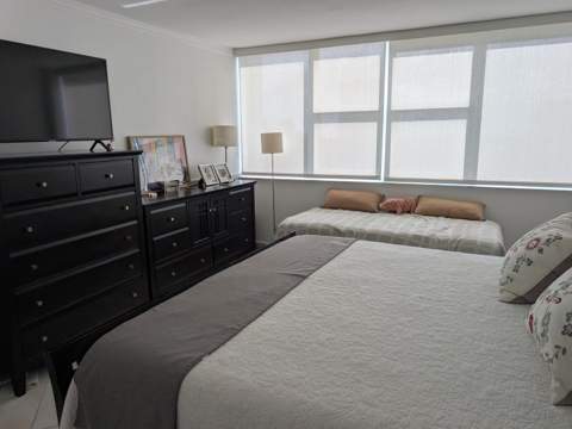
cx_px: 286
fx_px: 397
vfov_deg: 56.8
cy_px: 214
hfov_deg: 71.6
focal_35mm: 24
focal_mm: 6.9
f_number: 1.68
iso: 19
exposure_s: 1/208
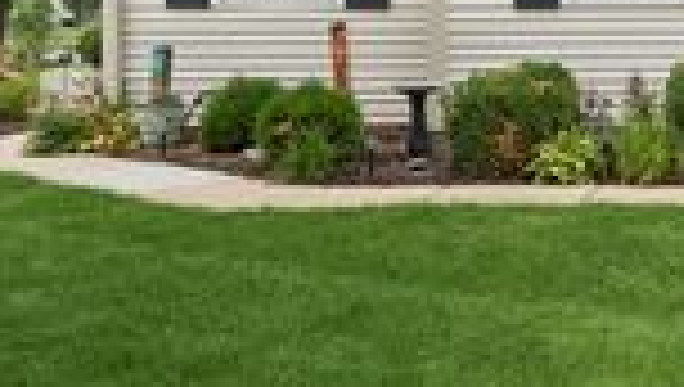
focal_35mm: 62
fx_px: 1126
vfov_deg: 18.8
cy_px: -36
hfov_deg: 29.7
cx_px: 788
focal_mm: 18
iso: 200
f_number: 8
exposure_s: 1/250
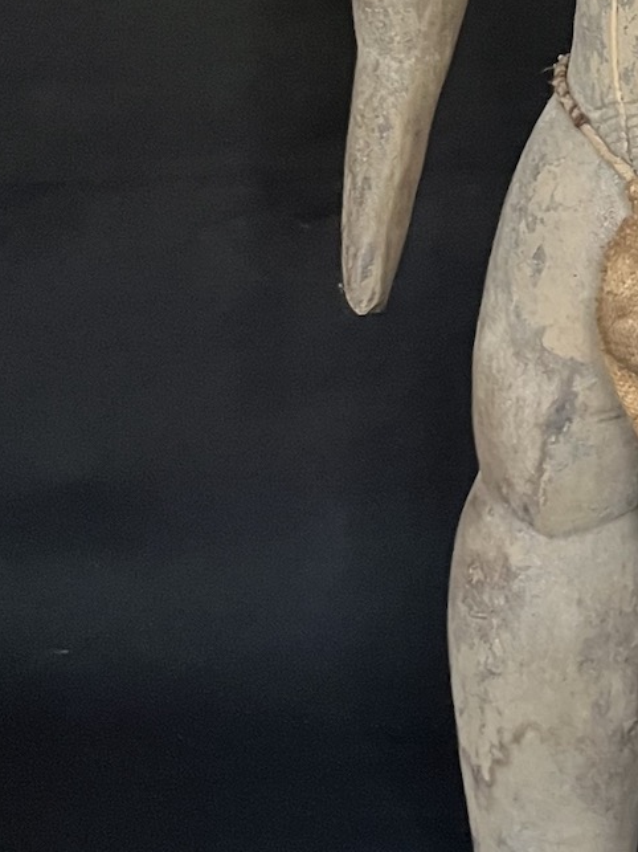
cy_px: -182
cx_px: 842
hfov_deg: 15.7
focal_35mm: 89
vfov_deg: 20.5
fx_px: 2188
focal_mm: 5.1
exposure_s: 1/30
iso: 640
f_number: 1.6
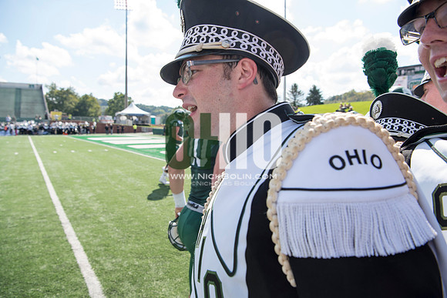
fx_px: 298
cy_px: 149
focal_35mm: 24
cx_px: 224
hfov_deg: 73.7
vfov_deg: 53.2
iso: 200
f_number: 5.6
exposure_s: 1/500
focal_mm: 24
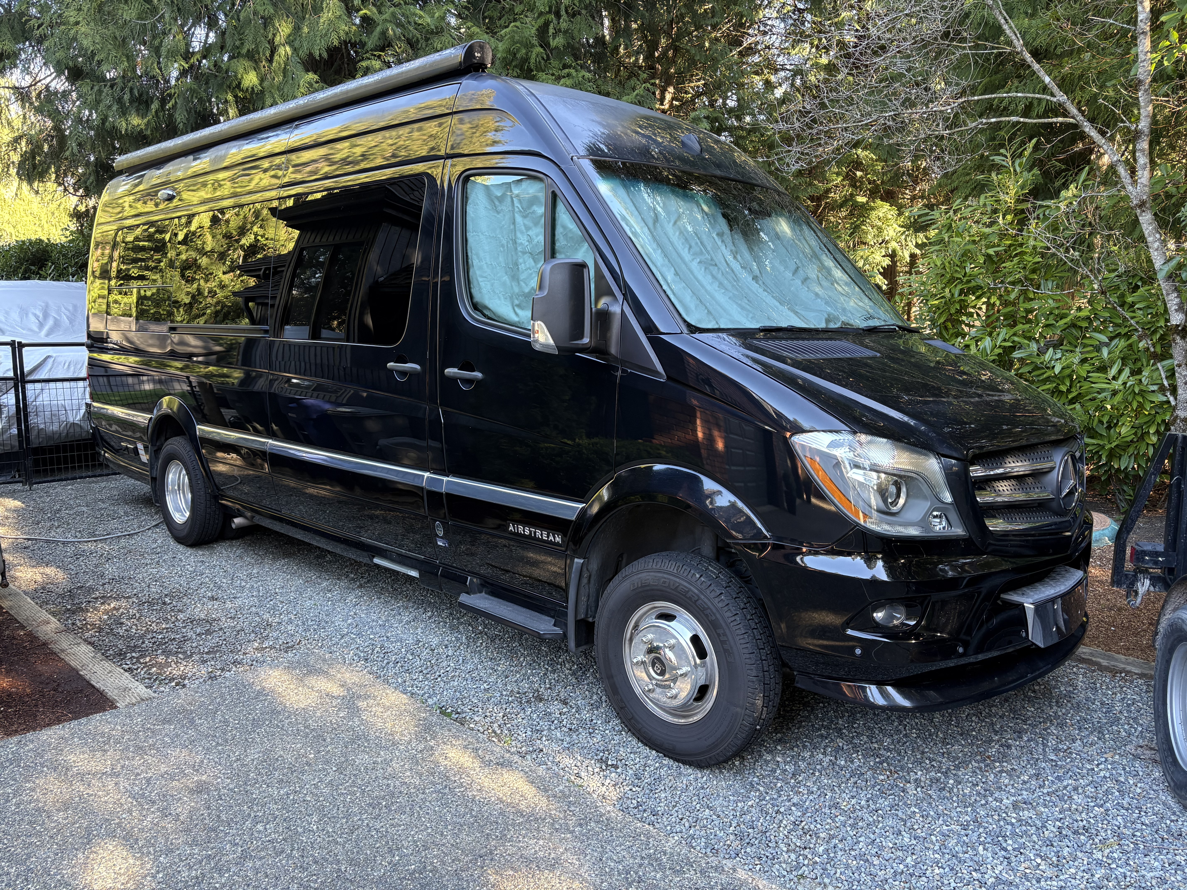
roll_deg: +0.4
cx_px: 594
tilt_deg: -8.6
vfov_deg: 53.1
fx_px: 892
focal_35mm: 26
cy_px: 445
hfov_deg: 67.3
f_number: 1.6
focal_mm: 5.96
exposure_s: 1/122
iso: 125
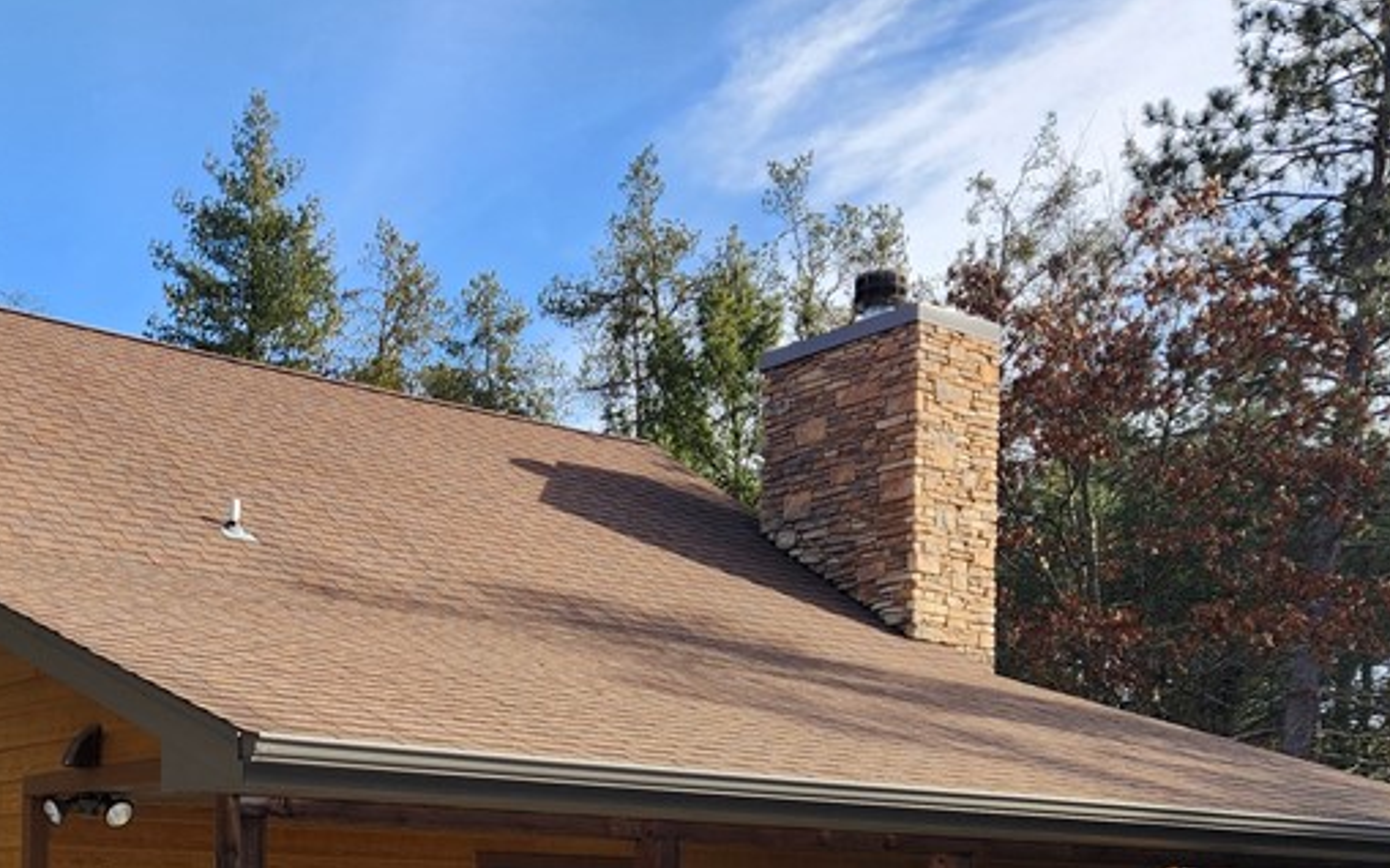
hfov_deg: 39.9
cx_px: 336
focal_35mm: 49
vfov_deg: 24.9
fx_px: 1856
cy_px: 895
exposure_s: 1/717
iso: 20
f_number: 1.8
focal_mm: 5.4
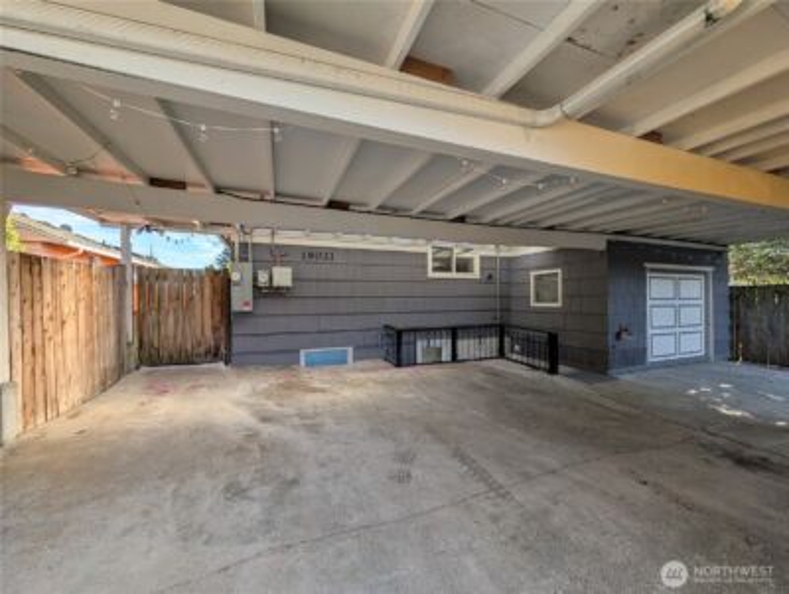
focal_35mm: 12
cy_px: 297
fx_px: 274
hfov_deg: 110.5
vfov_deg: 94.6
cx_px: 394
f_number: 1.7
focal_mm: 2.02
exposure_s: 1/1245
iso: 55
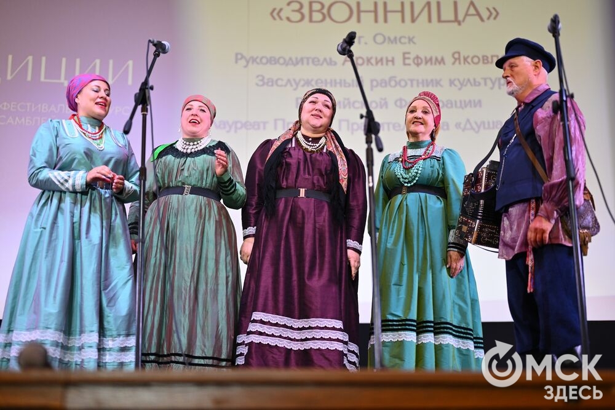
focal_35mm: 50
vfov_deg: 27.0
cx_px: 308
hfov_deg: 39.6
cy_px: 205
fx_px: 854
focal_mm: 50
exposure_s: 1/320
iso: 640
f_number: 1.8
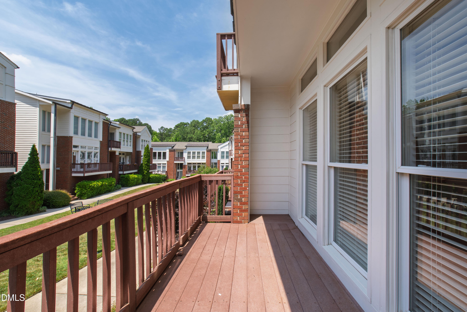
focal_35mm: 15
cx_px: 234
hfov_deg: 100.4
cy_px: 156
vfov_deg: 77.3
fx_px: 195
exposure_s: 1/200
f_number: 8
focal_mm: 10
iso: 100
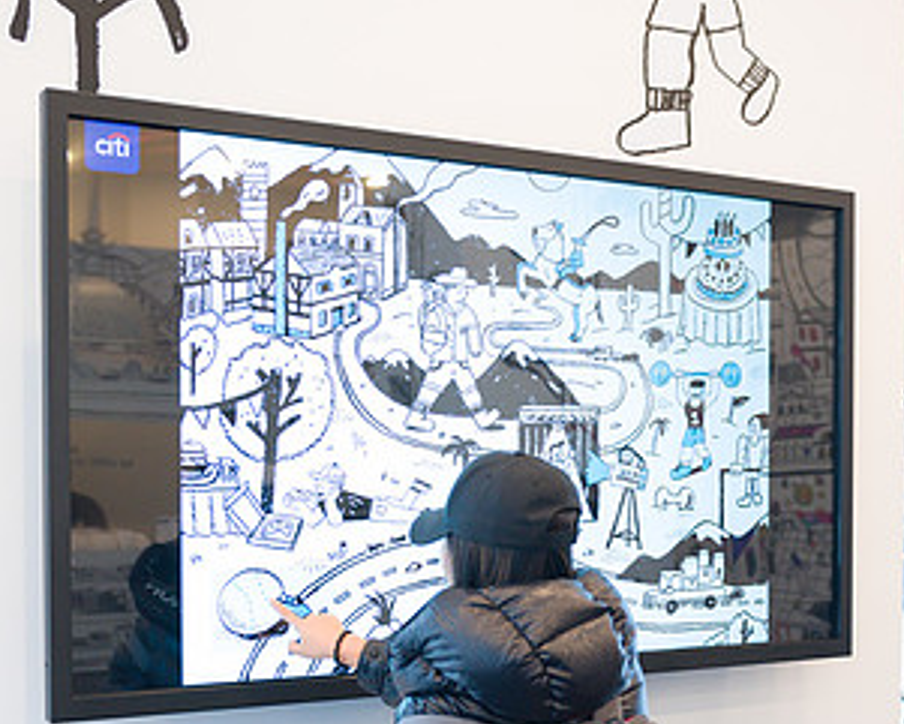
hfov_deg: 33.6
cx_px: 484
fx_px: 1499
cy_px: 526
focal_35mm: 56
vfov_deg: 26.9
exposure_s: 1/200
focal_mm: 31
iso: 2500
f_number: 3.5
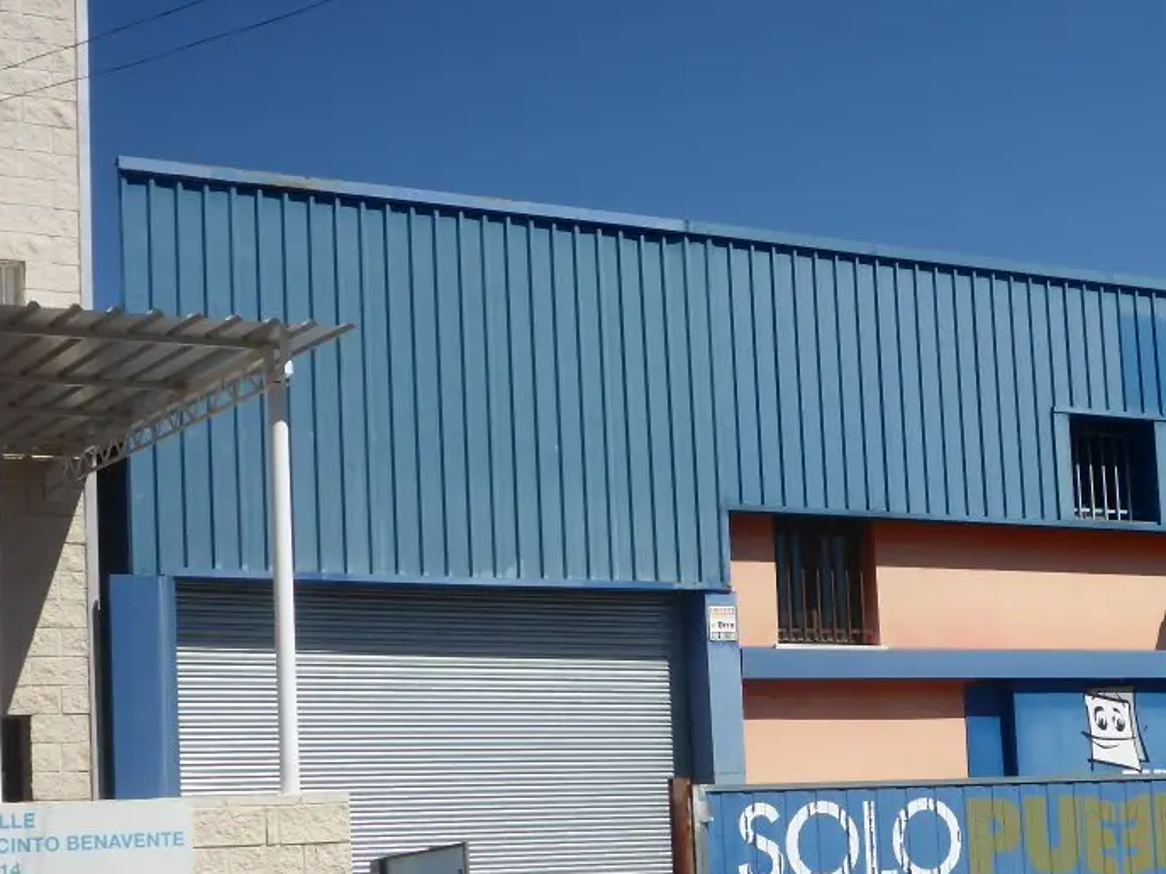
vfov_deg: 21.7
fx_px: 2257
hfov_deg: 28.5
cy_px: 649
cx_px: 876
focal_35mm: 67
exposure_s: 1/1300
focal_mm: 6.4
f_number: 3.9
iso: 100
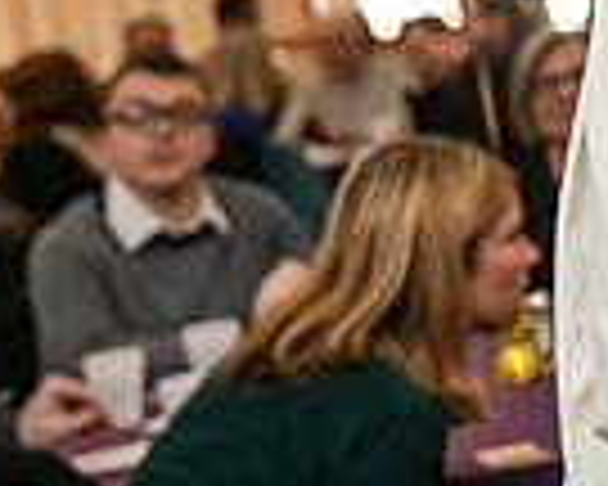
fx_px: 3635
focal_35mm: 202
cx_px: 1171
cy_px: -47
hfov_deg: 9.1
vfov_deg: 7.6
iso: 2500
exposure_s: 1/160
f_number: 4
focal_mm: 50
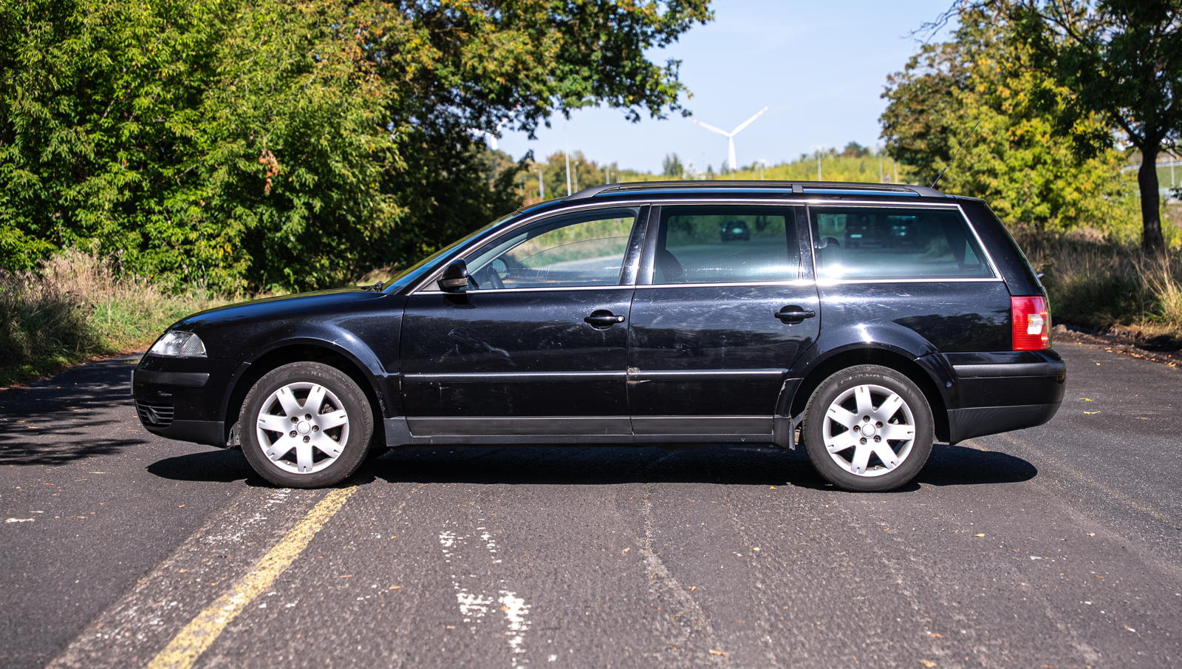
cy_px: 346
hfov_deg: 26.3
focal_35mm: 81
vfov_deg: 15.1
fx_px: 2529
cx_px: 643
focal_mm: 70
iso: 160
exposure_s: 1/200
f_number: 3.5
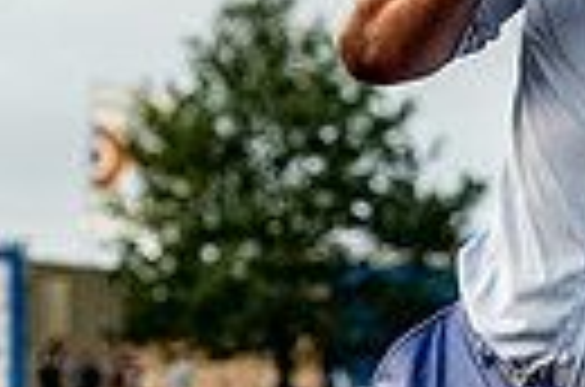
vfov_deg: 3.6
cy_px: 346
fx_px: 6225
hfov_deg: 5.4
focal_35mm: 384
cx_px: 485
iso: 720
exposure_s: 1/500
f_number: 4.5
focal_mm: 80
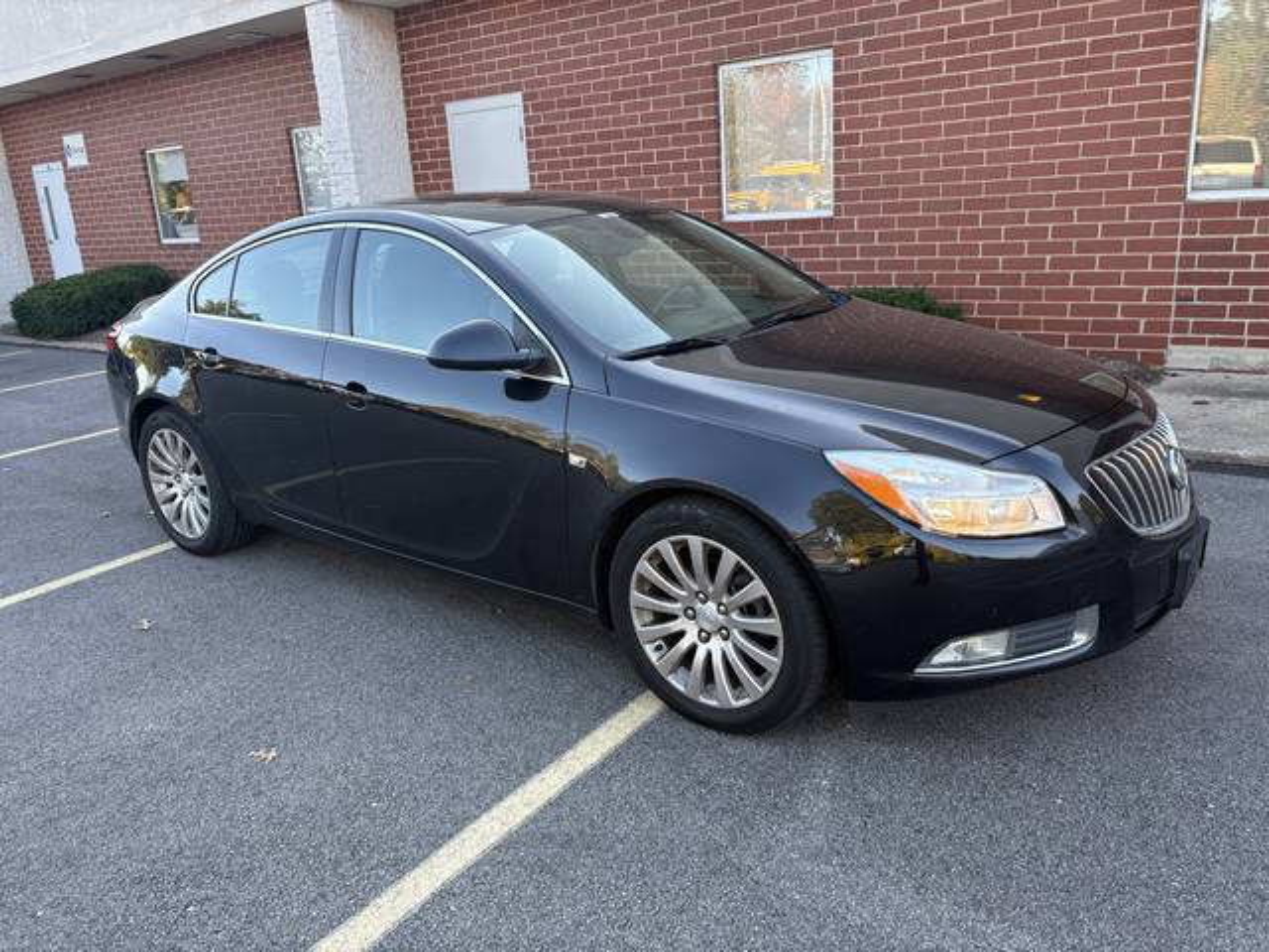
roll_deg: +2.5
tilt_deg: -13.1
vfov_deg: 53.1
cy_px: 476
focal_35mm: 26
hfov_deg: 67.3
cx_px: 634
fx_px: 953
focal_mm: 5.96
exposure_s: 1/248
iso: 64
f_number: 1.6
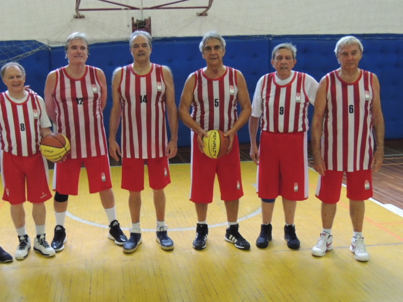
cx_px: 152
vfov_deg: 34.4
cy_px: 166
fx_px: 489
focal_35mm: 42
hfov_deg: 44.4
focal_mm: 5.3
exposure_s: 1/25
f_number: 3.1
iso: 400
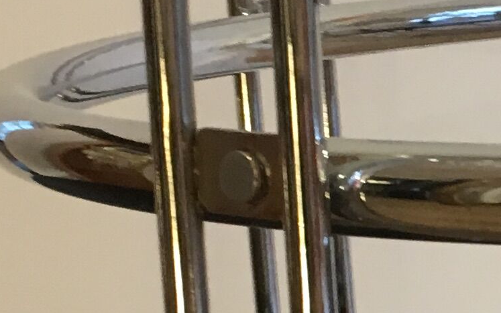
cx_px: 796
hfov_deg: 11.9
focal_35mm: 166
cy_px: 304
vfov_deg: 7.9
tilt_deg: -11.2
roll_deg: +1.9
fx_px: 2267
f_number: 2.2
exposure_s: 1/33
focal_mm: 4.15
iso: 100
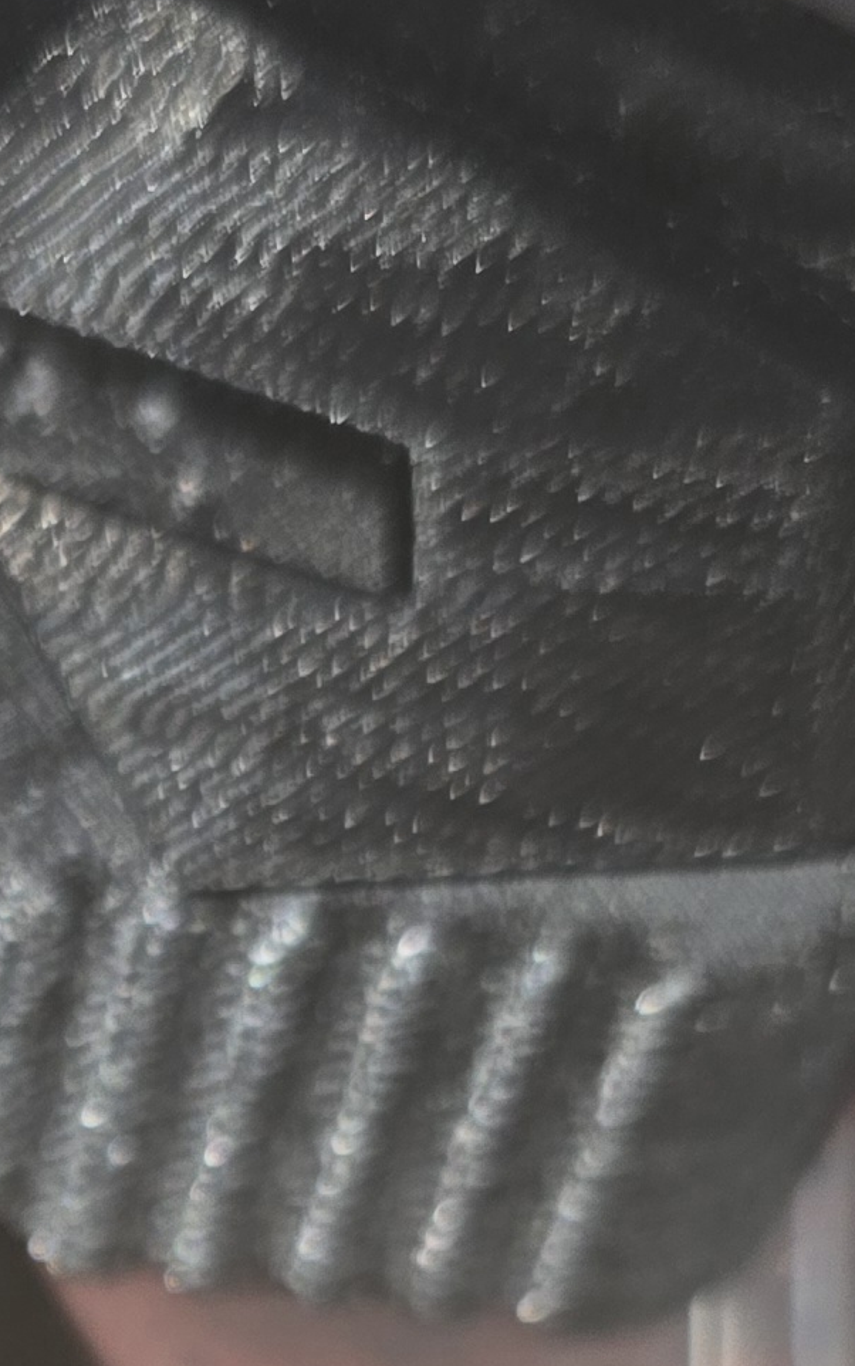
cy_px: 1779
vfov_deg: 20.6
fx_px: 3427
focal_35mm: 92
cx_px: -328
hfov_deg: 13.6
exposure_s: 1/41.7
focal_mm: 6.3
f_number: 1.7
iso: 100
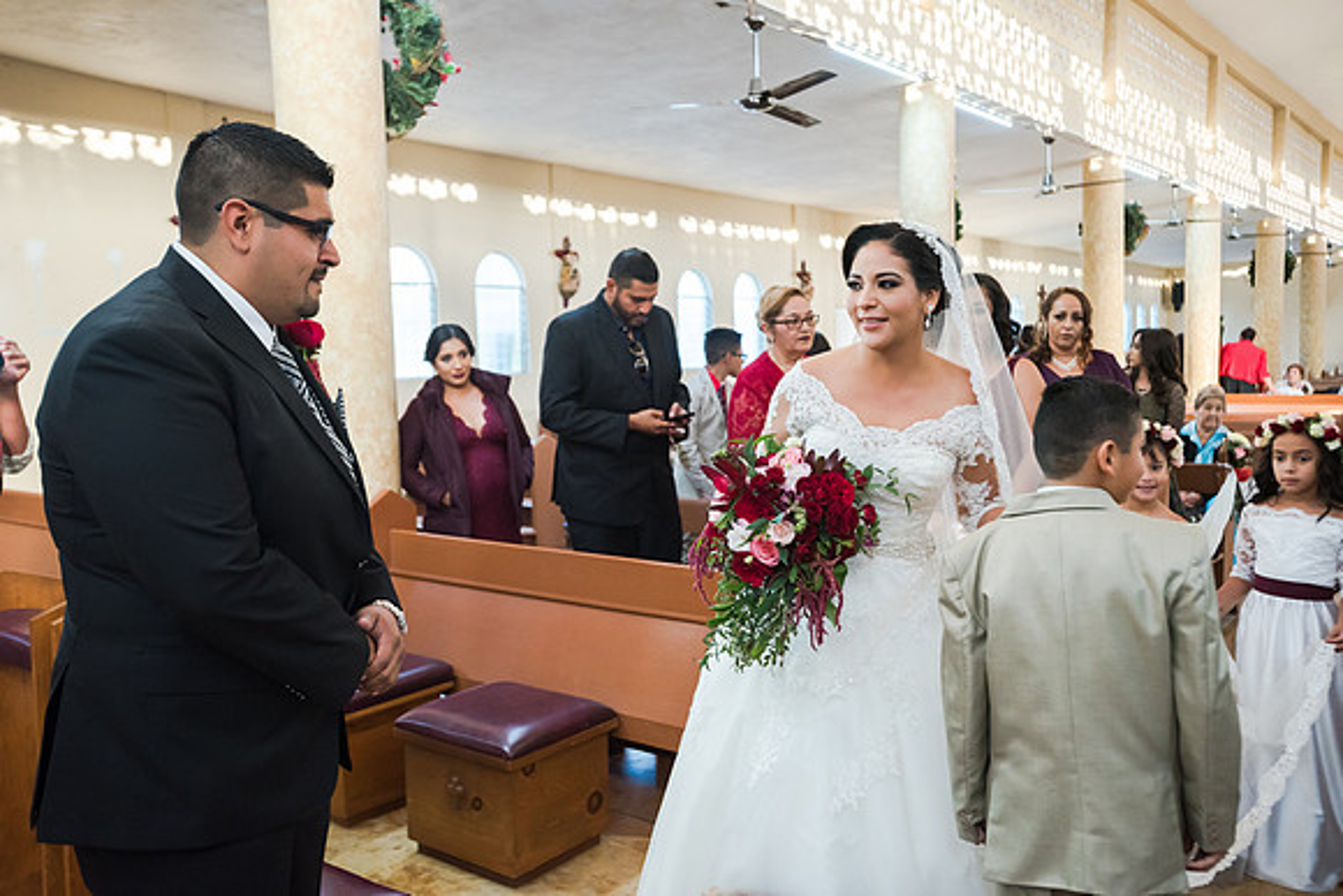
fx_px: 1119
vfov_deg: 43.6
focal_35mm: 30
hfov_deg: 61.9
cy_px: 448
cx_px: 672
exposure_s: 1/200
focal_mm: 30
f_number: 2.8
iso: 1600
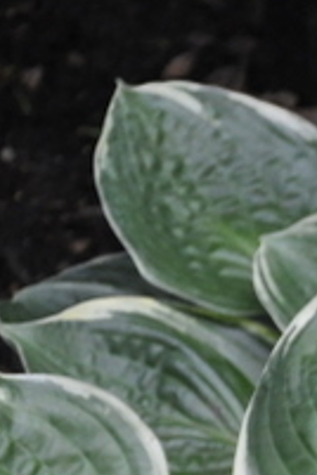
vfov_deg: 5.2
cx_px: 766
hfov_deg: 3.4
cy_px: 536
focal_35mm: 394
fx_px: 5204
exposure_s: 1/125
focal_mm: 66
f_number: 5.3
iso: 1600
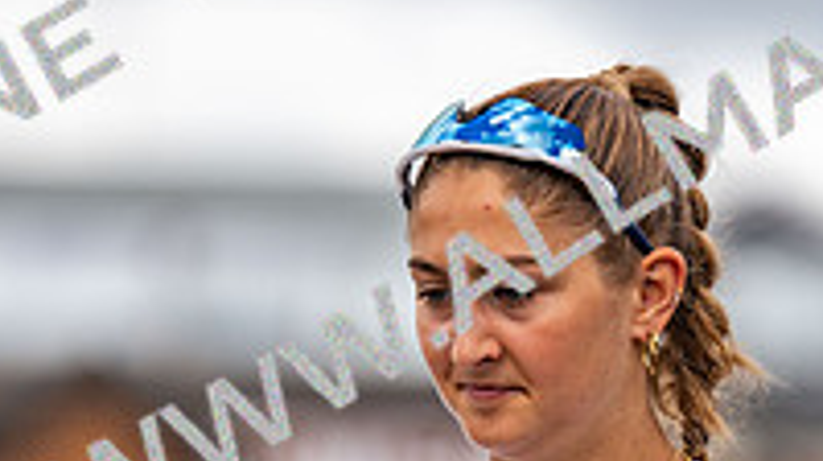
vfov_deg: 2.0
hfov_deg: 3.6
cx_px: 551
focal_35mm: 609
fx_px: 13276
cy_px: 545
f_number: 2.8
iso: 72
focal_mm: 200
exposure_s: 1/1000
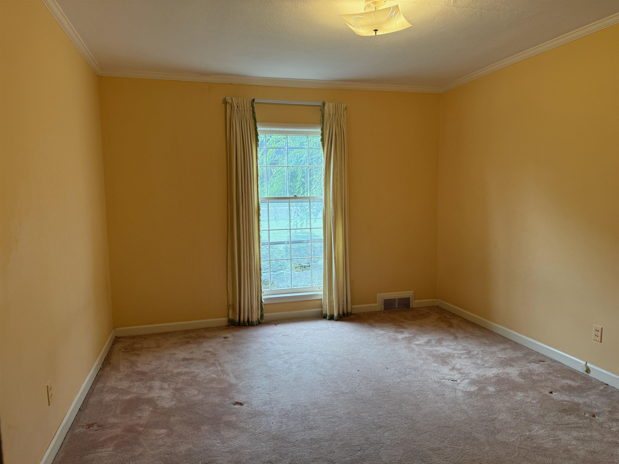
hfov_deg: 71.6
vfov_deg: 56.8
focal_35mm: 24
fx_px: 429
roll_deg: +0.5
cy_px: 232
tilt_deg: -5.0
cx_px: 310
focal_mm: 6.76
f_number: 1.78
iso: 125
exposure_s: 1/125
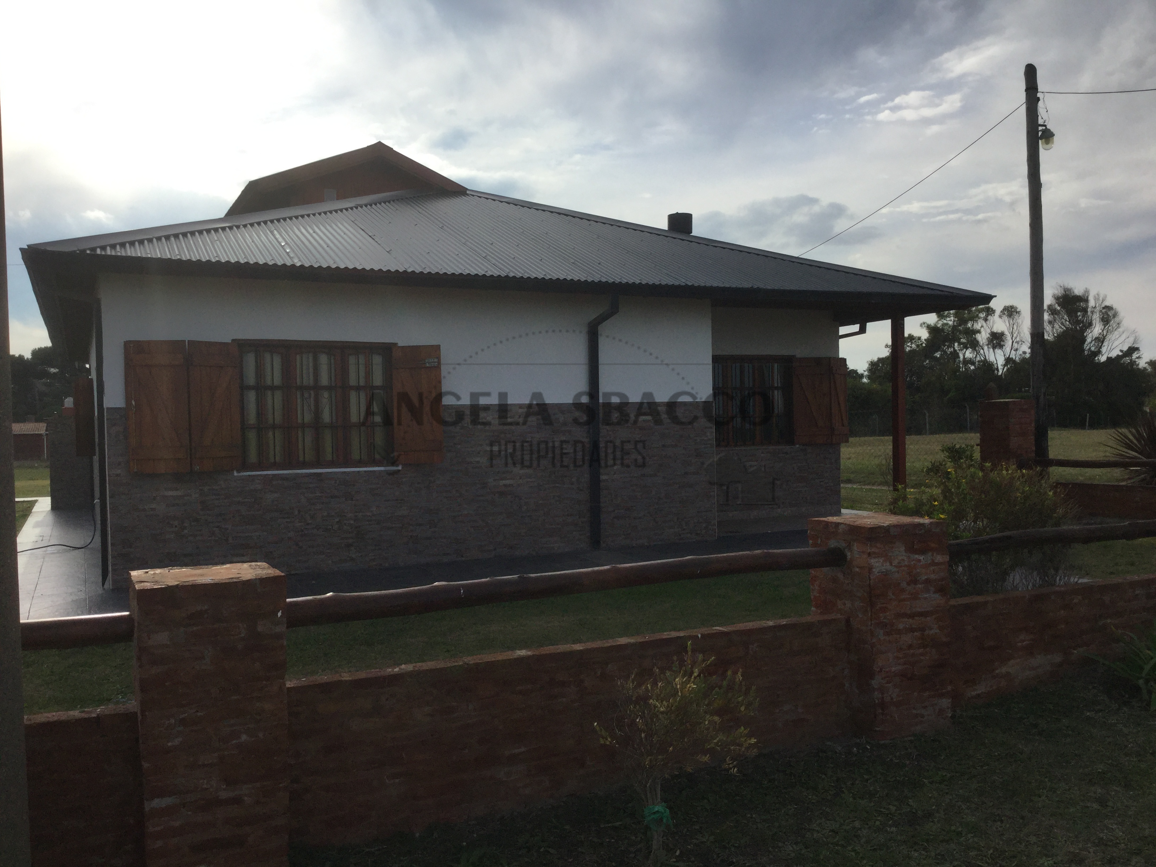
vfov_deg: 45.4
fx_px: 1035
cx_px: 578
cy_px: 434
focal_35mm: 31
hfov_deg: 58.4
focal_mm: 3.3
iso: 25
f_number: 2.4
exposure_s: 1/2331
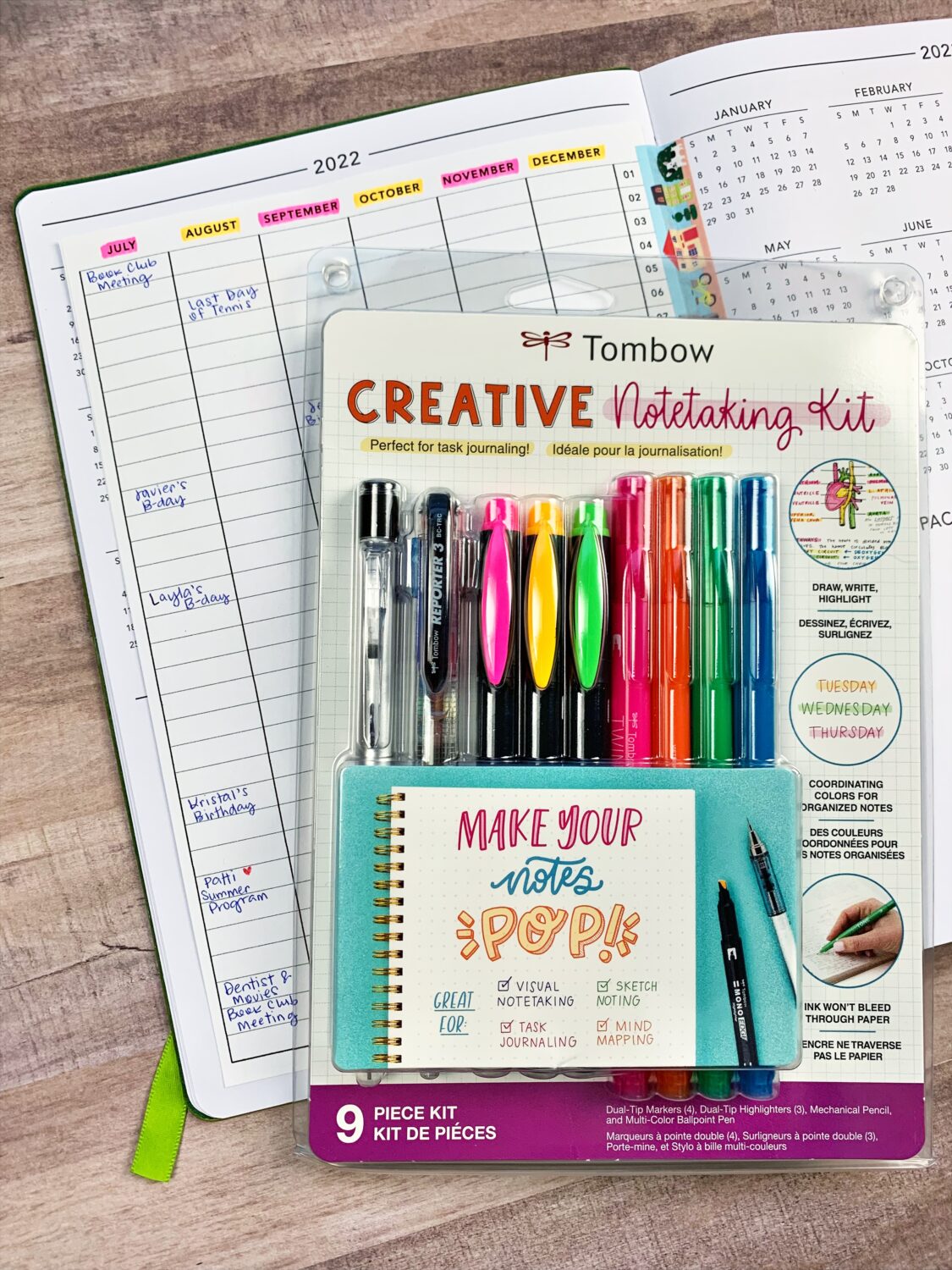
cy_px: 635
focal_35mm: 26
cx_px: 476
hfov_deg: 53.1
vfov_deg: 67.3
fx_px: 953
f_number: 1.8
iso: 50
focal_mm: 4.25
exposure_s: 1/60
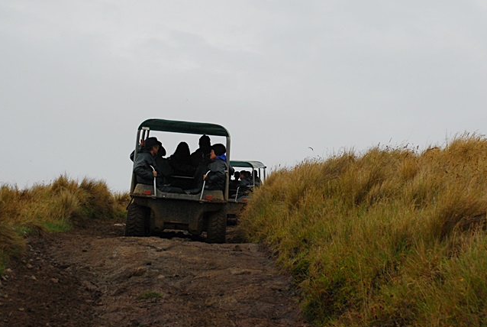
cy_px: 144
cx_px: 273
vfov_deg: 14.6
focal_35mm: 94
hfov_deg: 21.6
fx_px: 1274
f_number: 6.3
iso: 400
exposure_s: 1/800
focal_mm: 50
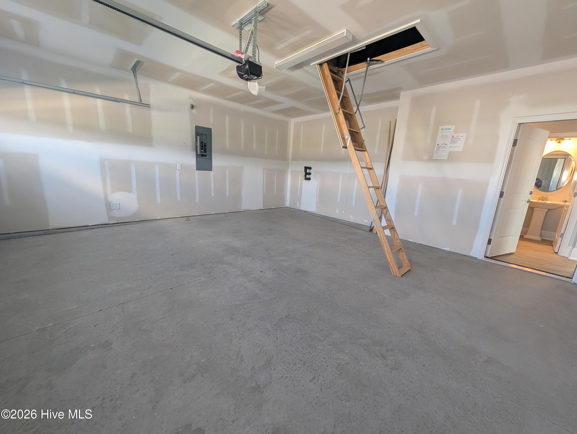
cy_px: 217
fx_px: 200
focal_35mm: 12
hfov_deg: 110.5
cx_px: 288
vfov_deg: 94.6
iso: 70
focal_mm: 2.02
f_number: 1.7
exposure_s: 1/60
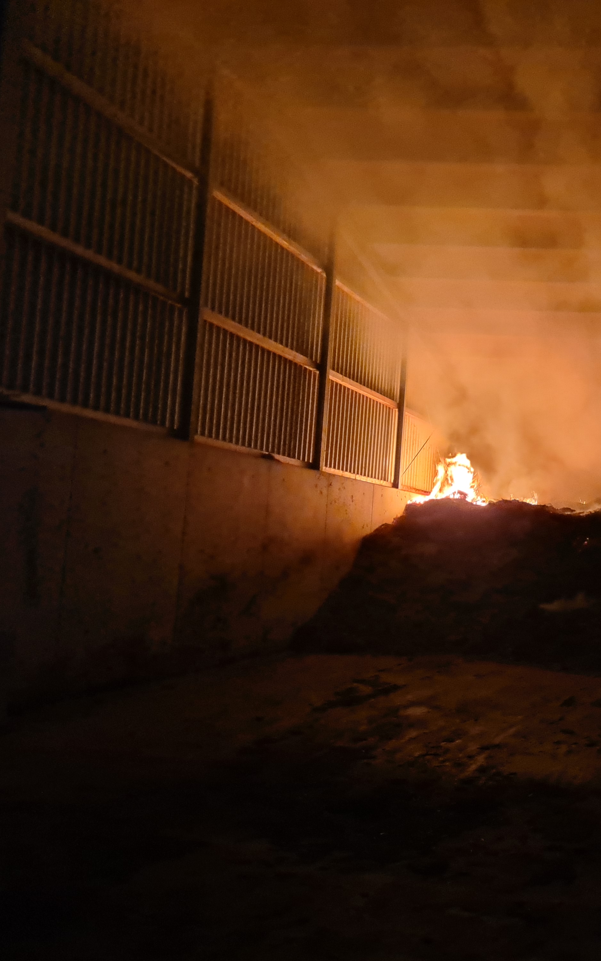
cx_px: 620
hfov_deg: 31.5
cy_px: 479
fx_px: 970
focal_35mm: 37
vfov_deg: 52.7
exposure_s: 1/33
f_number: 1.8
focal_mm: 5.4
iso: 640
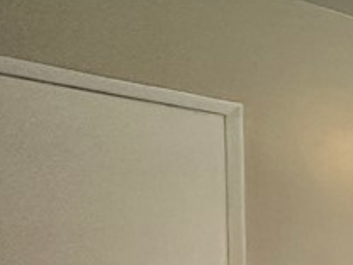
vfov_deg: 19.4
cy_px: 360
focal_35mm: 69
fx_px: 704
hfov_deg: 17.1
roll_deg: +0.7
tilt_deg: -1.2
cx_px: 762
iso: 250
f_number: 2.2
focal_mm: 2.22
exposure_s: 1/120
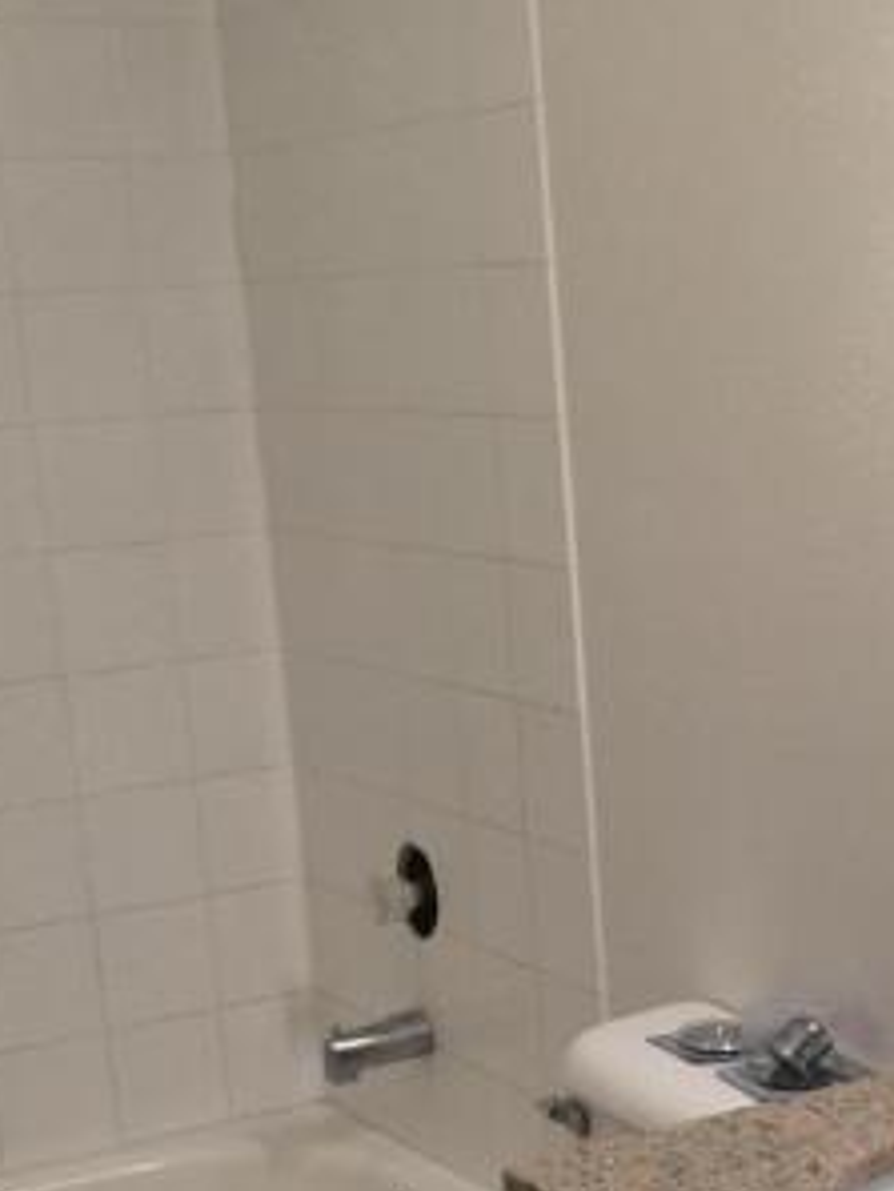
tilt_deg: -14.0
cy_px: 958
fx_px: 2581
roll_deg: +3.0
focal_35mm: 75
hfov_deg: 19.4
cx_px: 742
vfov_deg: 25.5
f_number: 2.2
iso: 32
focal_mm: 4.15
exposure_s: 1/15
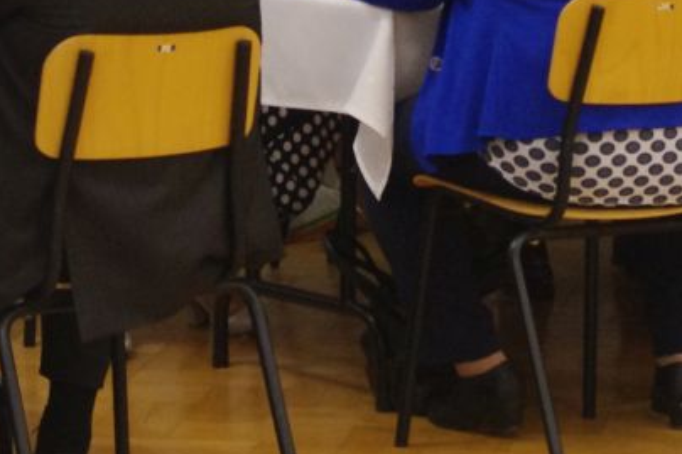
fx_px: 3901
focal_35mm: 206
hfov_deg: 10.0
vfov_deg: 6.6
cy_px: -256
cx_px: 419
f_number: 6.7
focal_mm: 35
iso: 1600
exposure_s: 1/60
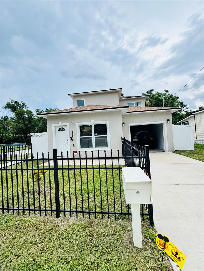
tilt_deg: +1.9
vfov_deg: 102.1
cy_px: 136
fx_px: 110
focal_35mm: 14
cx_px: 102
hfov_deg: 85.7
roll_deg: +2.7
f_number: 2.2
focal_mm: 2.22
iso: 50
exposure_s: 1/1034
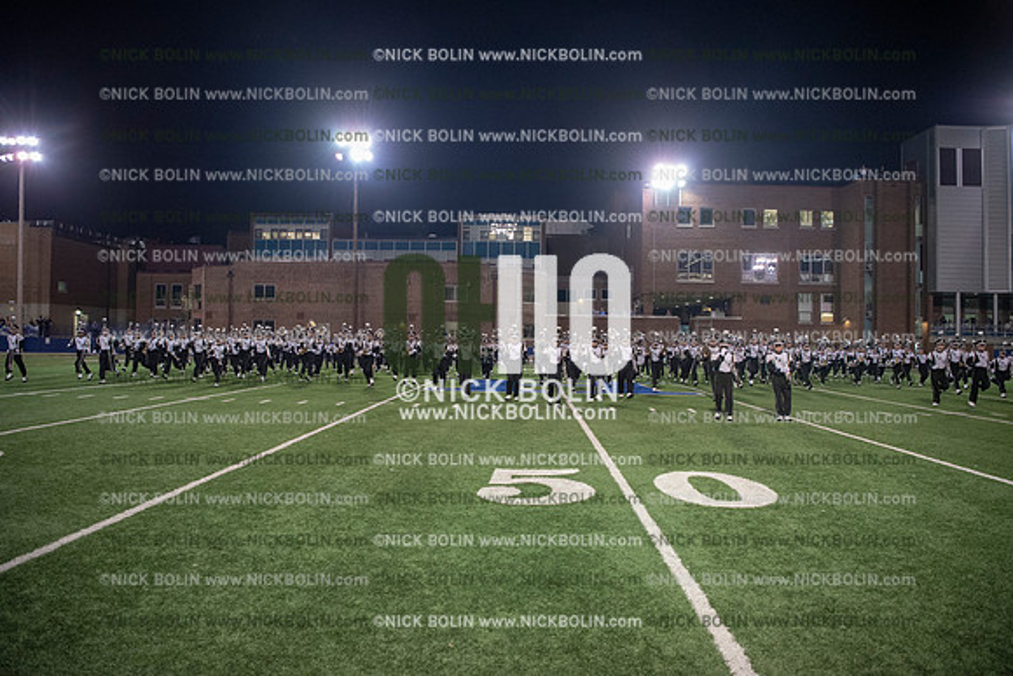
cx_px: 506
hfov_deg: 73.7
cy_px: 338
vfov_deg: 53.2
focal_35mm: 24
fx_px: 675
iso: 3200
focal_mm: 24
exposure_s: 1/400
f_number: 3.2
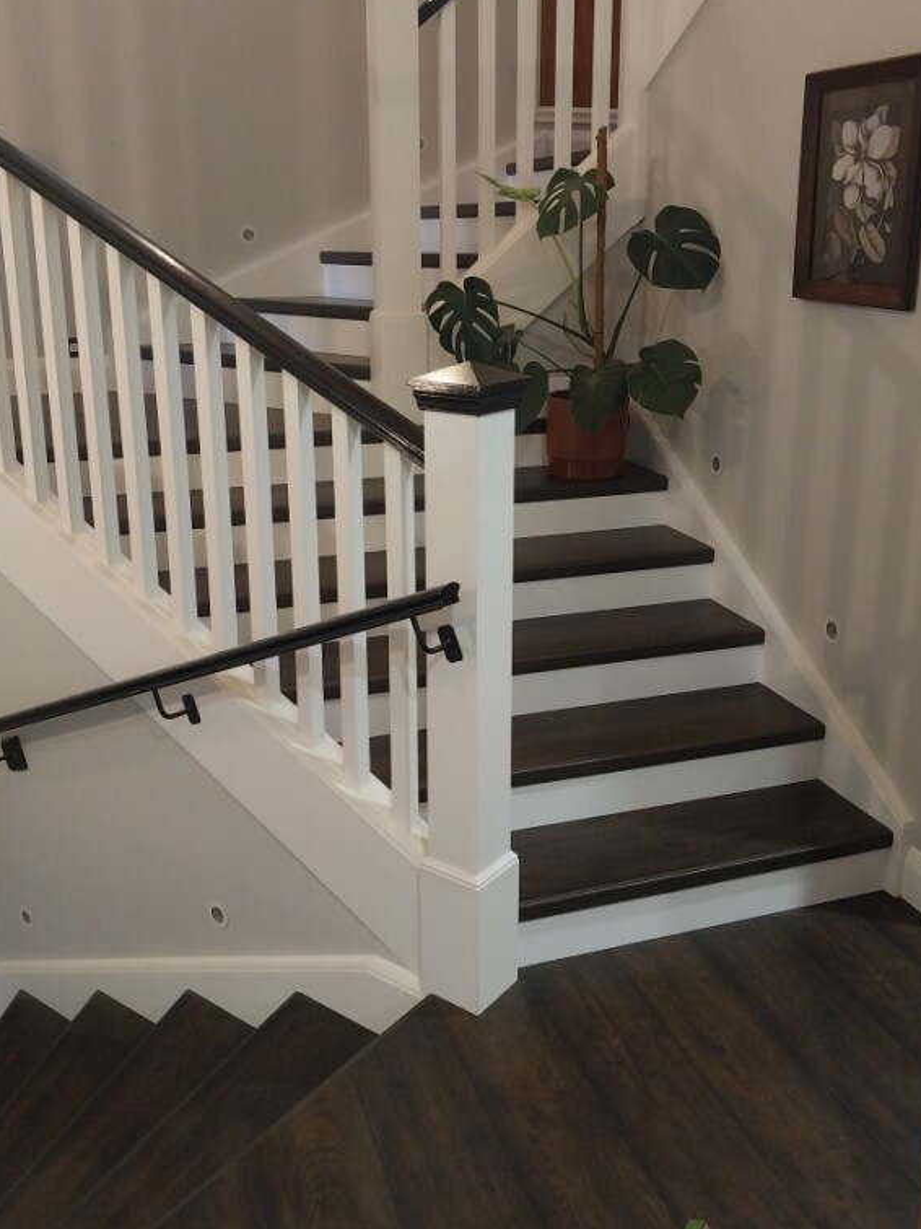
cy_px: 557
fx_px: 1100
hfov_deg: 45.4
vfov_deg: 58.3
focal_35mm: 31
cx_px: 465
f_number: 1.8
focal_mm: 4
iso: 320
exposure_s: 1/50
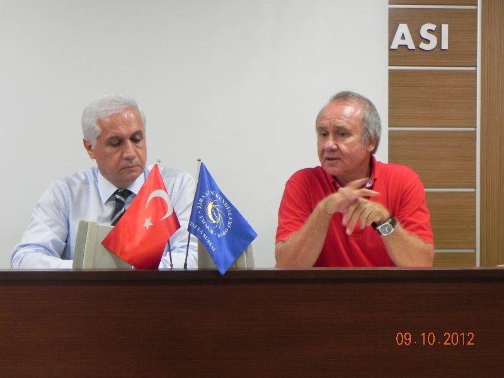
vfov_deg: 25.2
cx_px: 252
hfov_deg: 33.2
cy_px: 189
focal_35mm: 58
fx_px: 844
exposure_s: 1/27.5
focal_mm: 10.3
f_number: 3.5
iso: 400
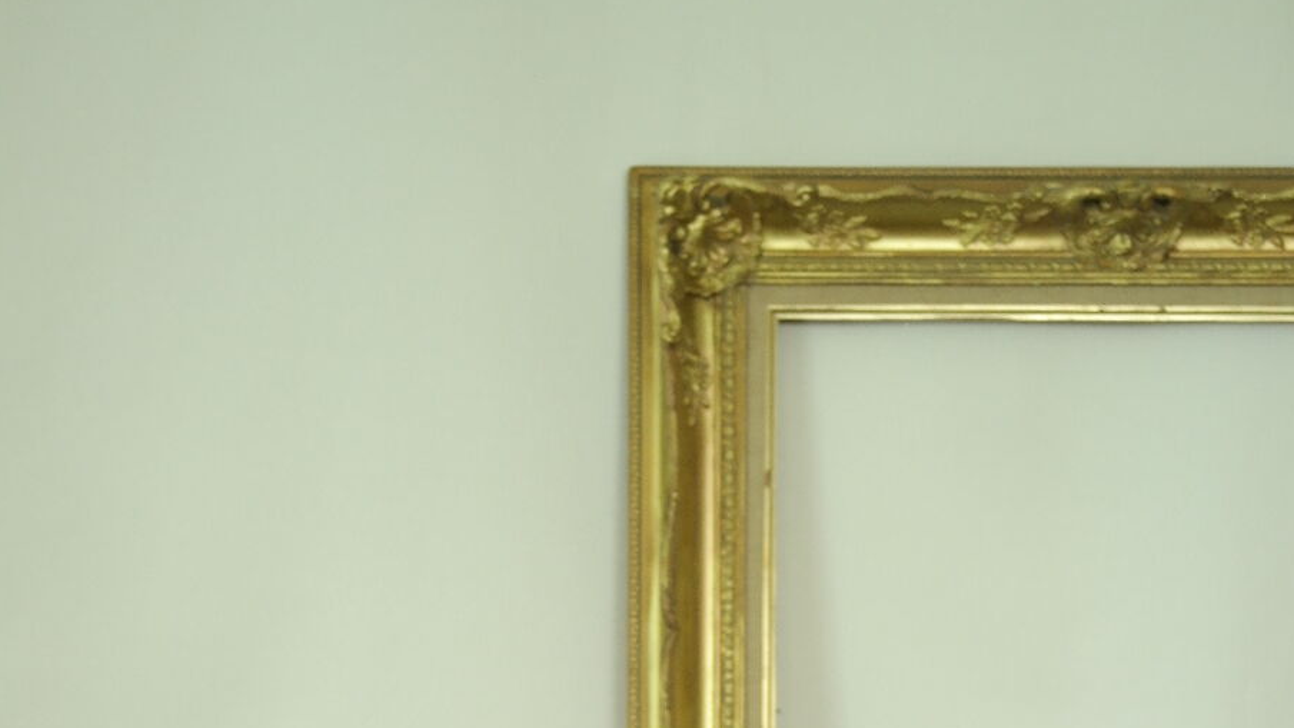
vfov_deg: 13.0
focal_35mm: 86
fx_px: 2951
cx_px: 613
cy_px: 1229
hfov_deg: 24.7
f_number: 5.6
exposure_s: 1/30
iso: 400
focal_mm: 28
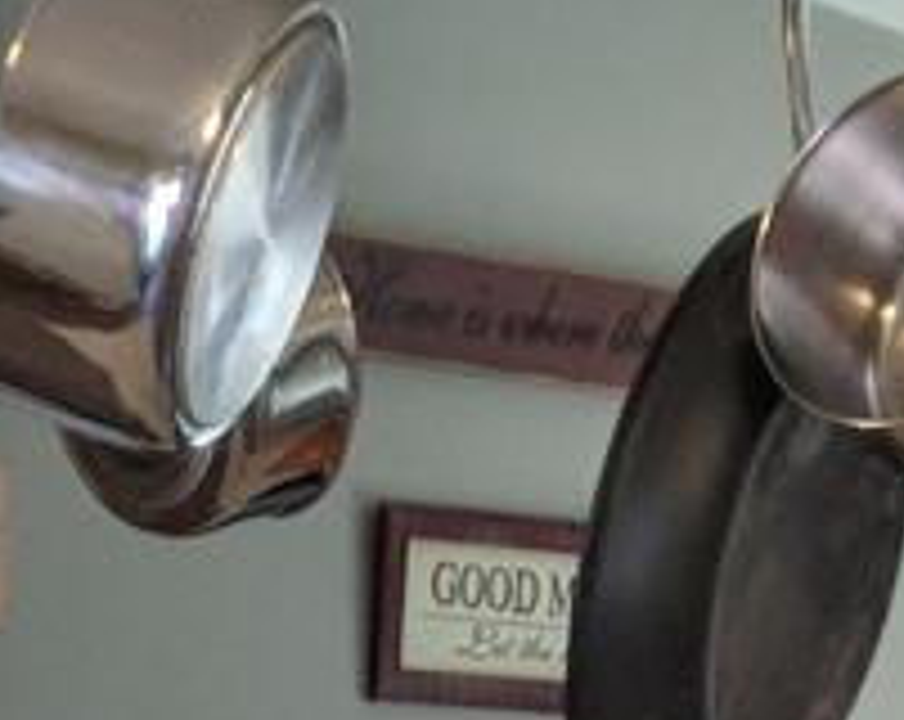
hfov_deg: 7.6
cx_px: 22
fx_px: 6756
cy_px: 2902
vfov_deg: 5.3
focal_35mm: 253
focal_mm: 4.67
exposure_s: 1/120
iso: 292
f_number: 2
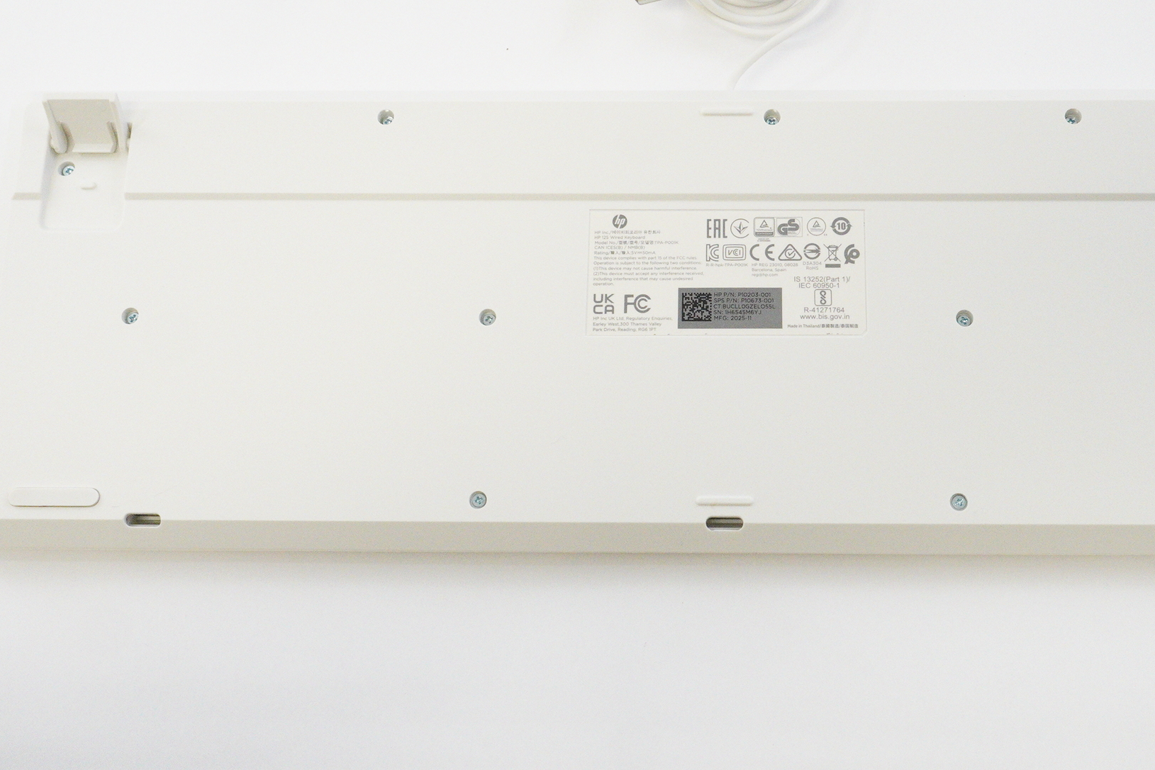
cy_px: 275
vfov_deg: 29.1
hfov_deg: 42.4
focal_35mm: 46
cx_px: 725
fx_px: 1476
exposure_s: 1/320
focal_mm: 20
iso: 5000
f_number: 5.6
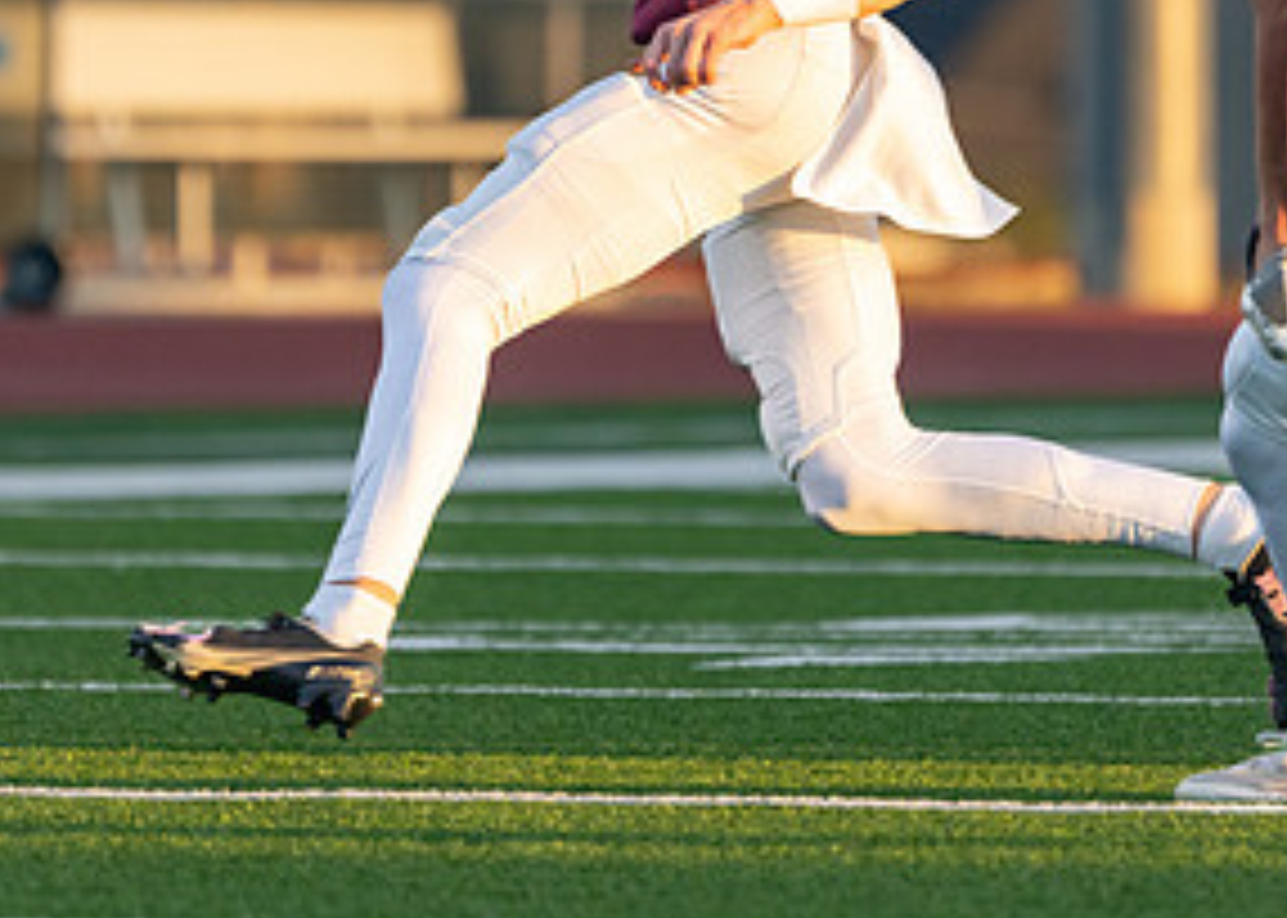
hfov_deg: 2.4
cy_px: 50
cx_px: 680
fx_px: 31127
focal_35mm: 852
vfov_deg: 1.7
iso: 1600
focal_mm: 400
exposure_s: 1/1000
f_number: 5.6
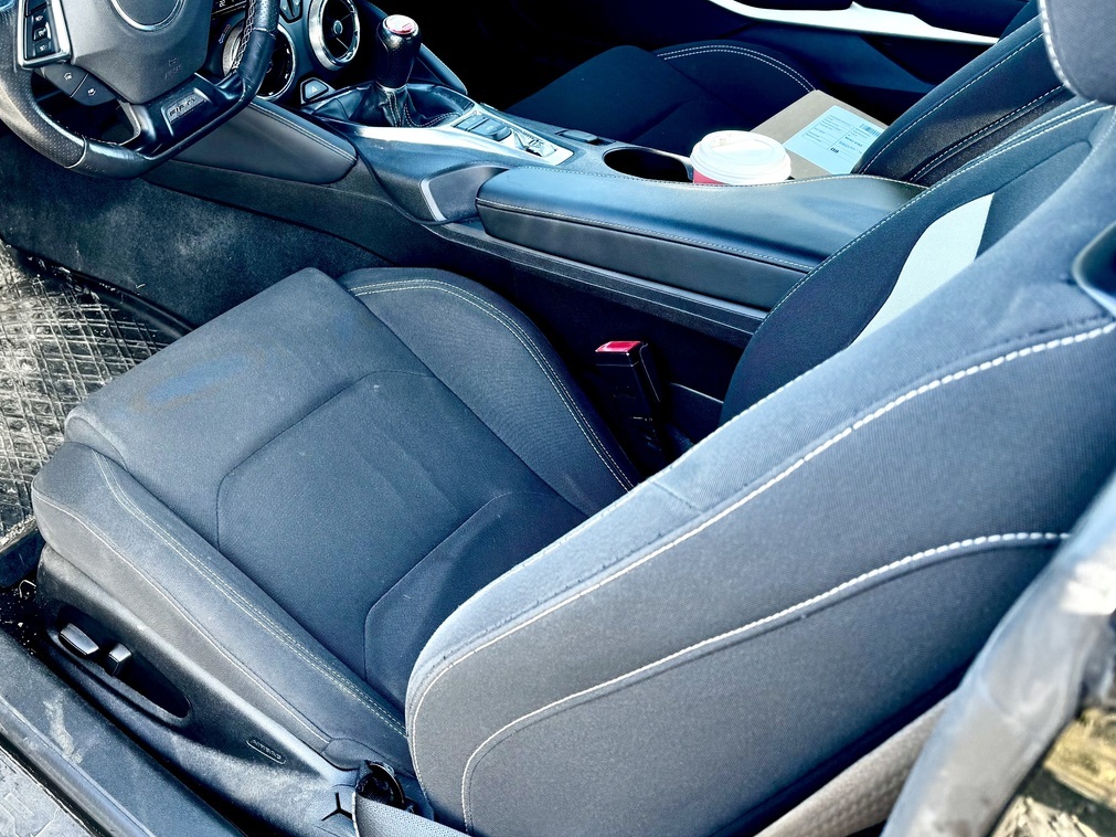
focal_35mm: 38
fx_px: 1225
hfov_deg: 46.9
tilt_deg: -30.6
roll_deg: -0.8
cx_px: 256
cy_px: 272
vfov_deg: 37.3
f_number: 1.78
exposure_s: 1/153
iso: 80
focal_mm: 6.76
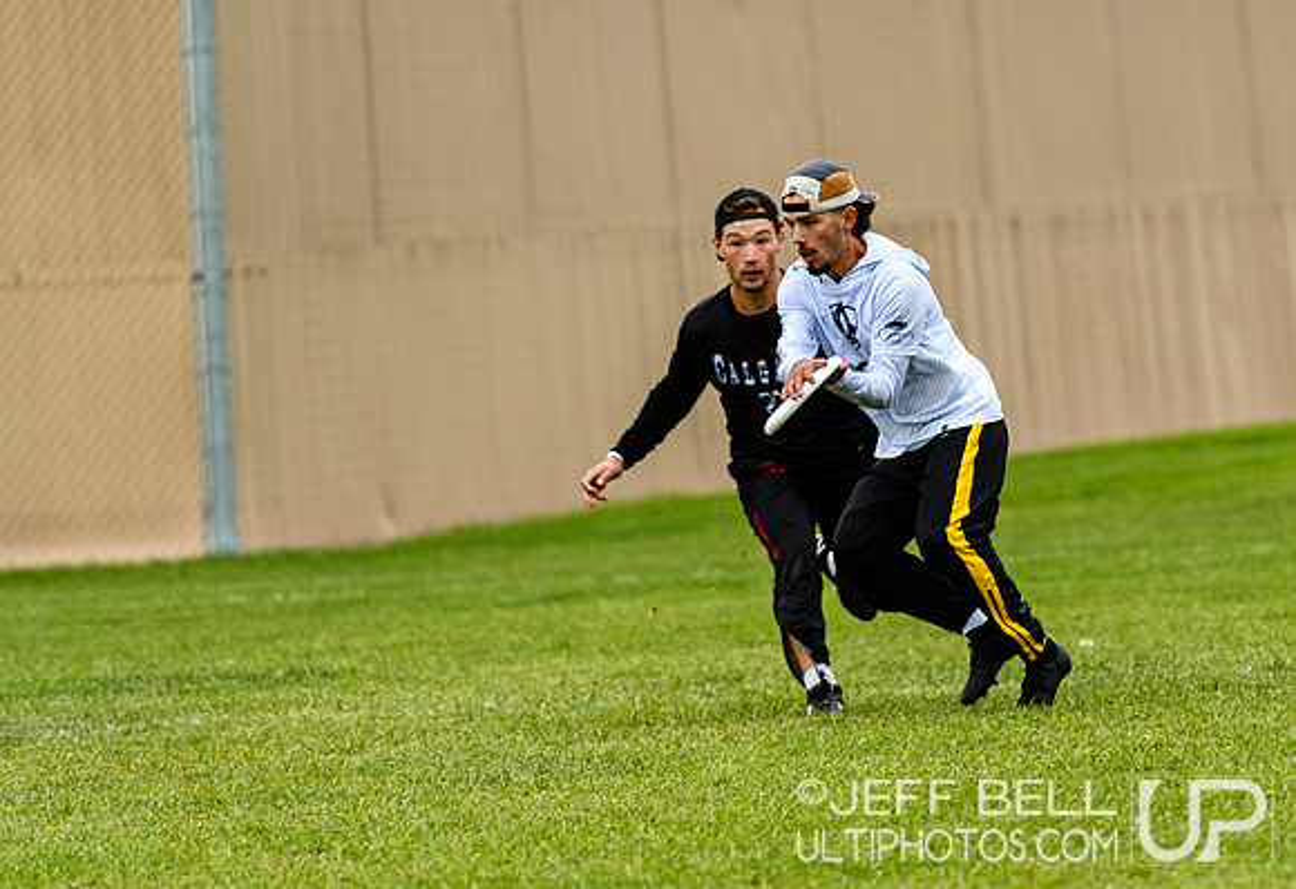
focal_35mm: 413
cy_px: 289
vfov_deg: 3.4
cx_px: 900
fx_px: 15000
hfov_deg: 4.9
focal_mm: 200
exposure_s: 1/1000
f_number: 3.2
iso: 400
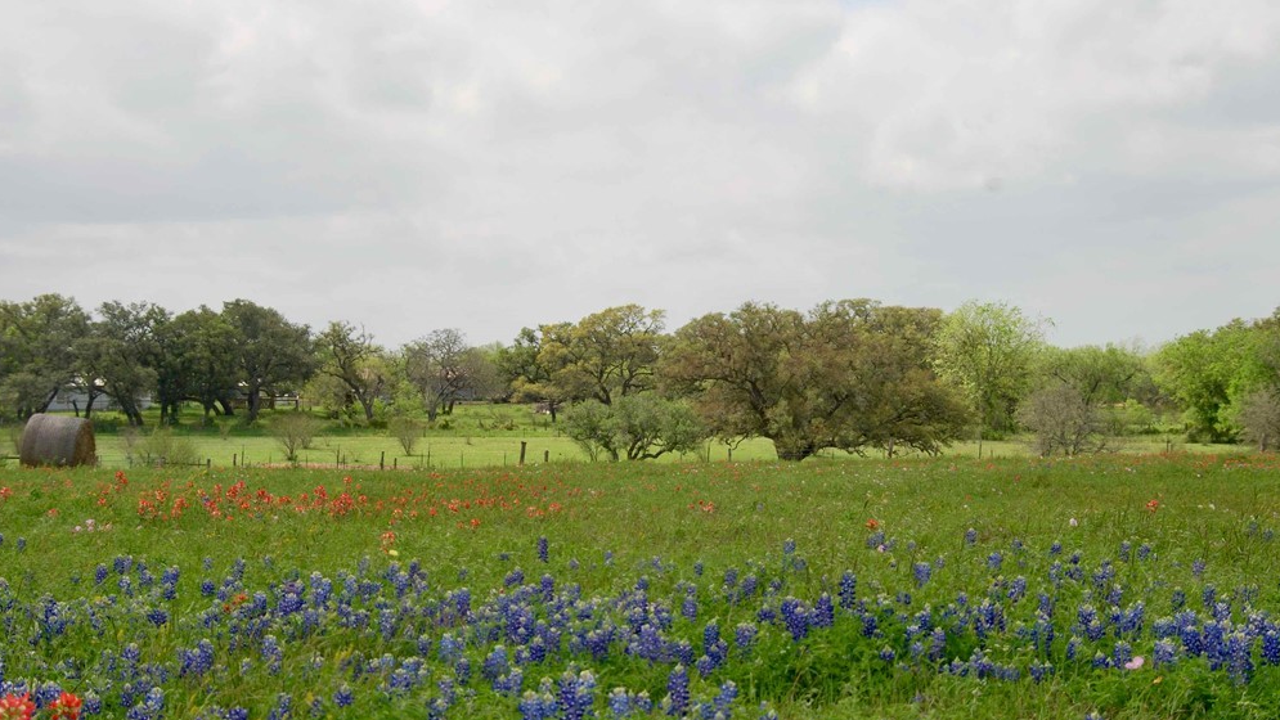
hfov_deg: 23.9
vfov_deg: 13.6
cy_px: 360
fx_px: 3021
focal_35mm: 89
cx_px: 670
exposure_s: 1/200
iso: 100
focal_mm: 52
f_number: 10
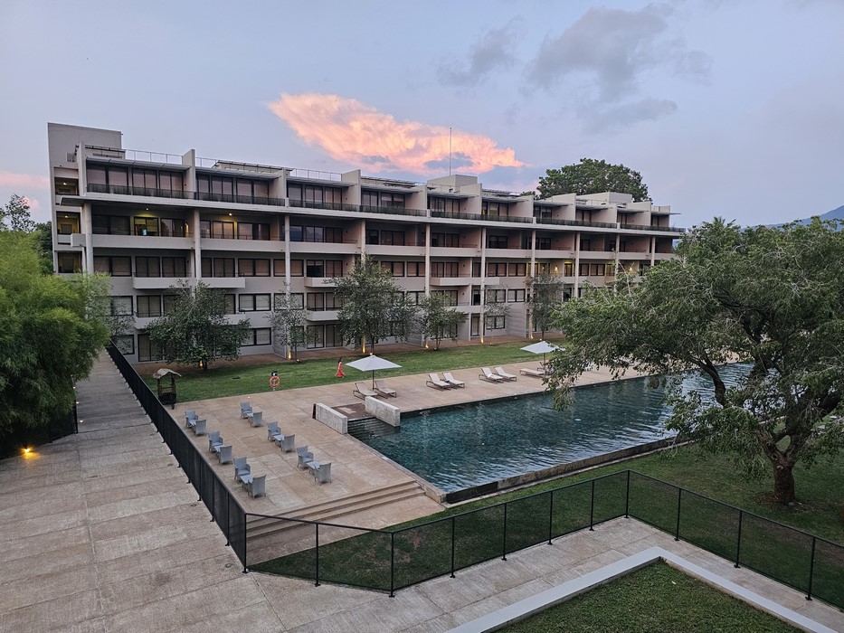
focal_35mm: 23
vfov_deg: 58.9
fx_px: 561
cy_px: 316
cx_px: 422
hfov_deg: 73.9
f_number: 1.7
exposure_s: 1/100
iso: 640
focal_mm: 6.3
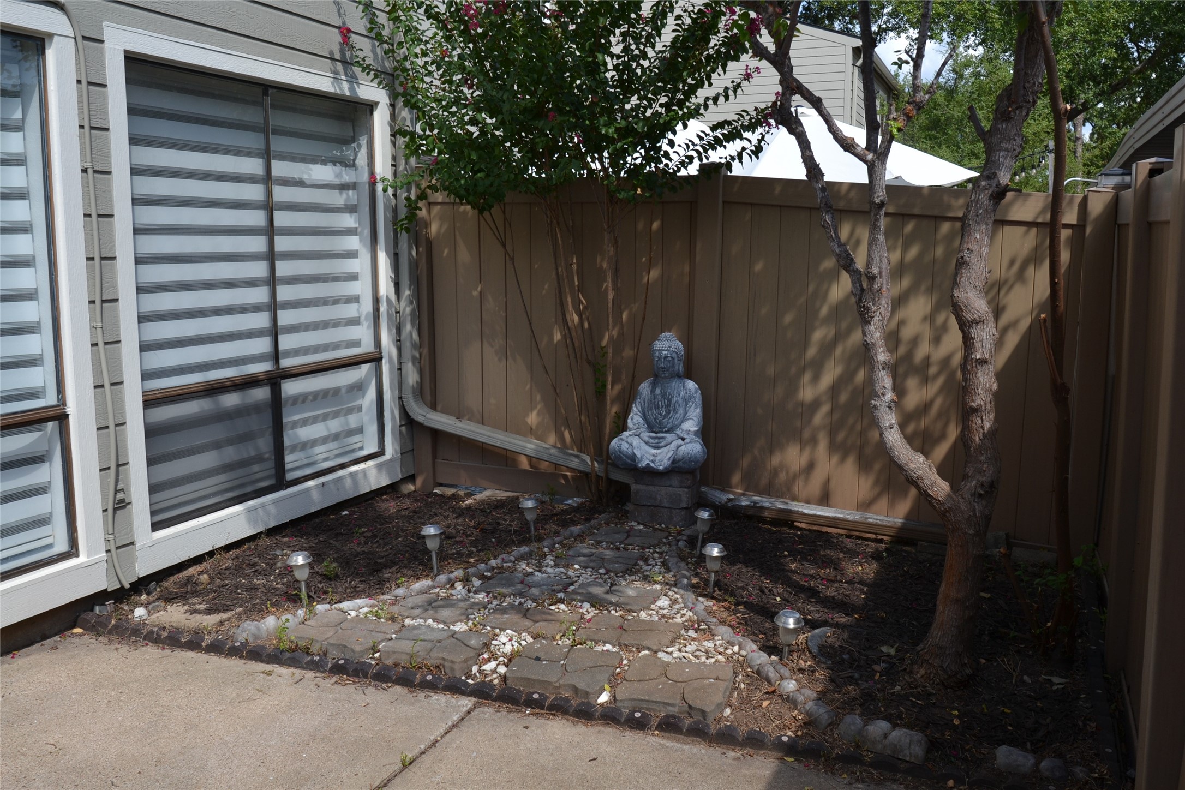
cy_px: 395
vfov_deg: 43.6
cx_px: 592
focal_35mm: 30
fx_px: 987
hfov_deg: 61.9
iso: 100
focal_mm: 20
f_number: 7.1
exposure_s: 1/200
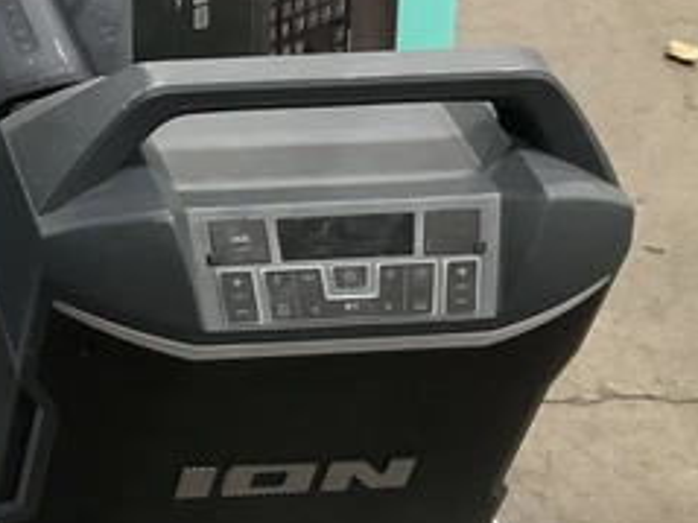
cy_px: 337
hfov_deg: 19.0
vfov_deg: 16.2
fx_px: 1834
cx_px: -348
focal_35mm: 91
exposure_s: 1/40
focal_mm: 3
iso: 250
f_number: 1.8
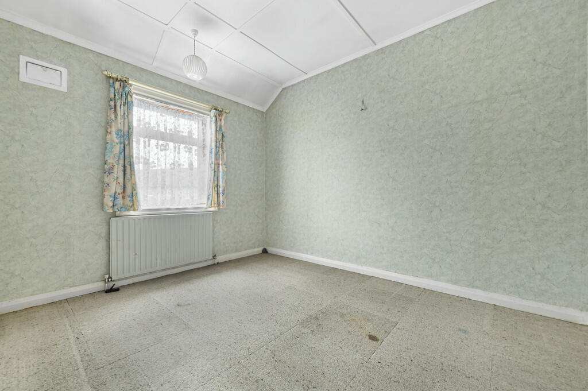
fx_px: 228
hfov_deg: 104.3
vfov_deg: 81.1
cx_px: 294
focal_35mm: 14
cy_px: 196
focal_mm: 14
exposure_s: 2.5
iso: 400
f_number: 9
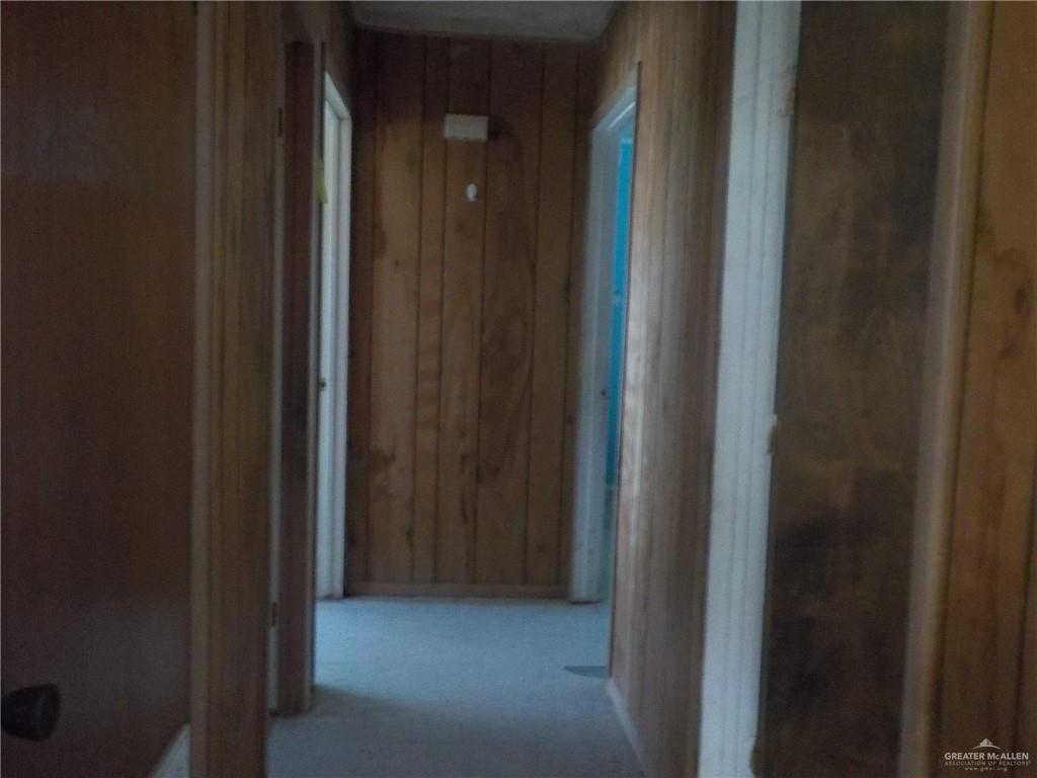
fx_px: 899
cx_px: 518
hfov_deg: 60.0
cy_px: 389
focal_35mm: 30
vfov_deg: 46.8
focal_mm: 4.1
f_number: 3.3
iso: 800
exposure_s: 1/10
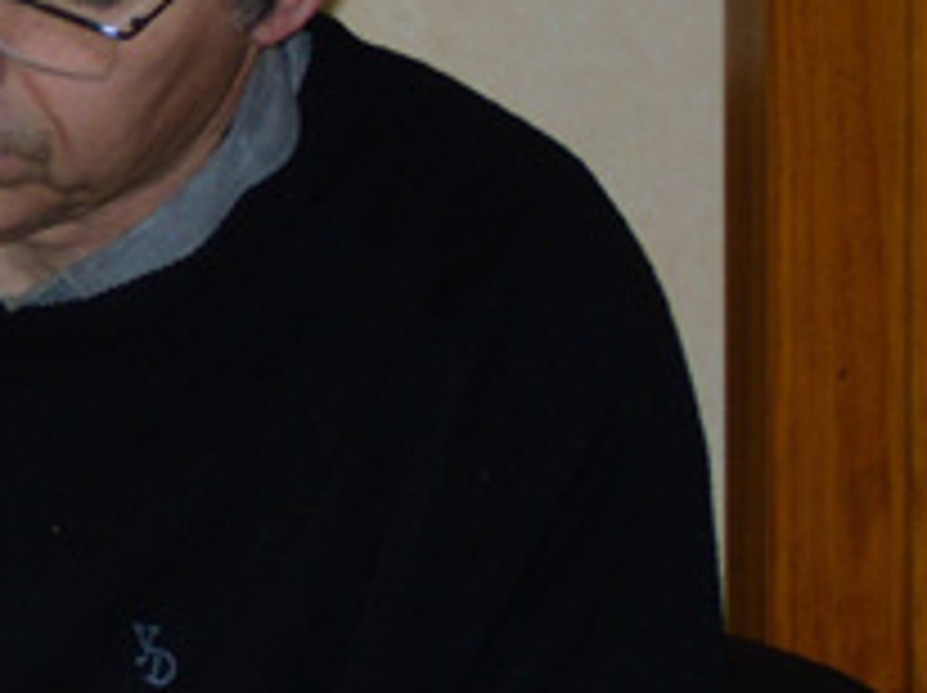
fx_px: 5376
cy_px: 243
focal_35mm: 201
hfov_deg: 9.7
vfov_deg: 7.4
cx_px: -189
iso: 160
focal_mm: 12.2
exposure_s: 1/60
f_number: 4.1
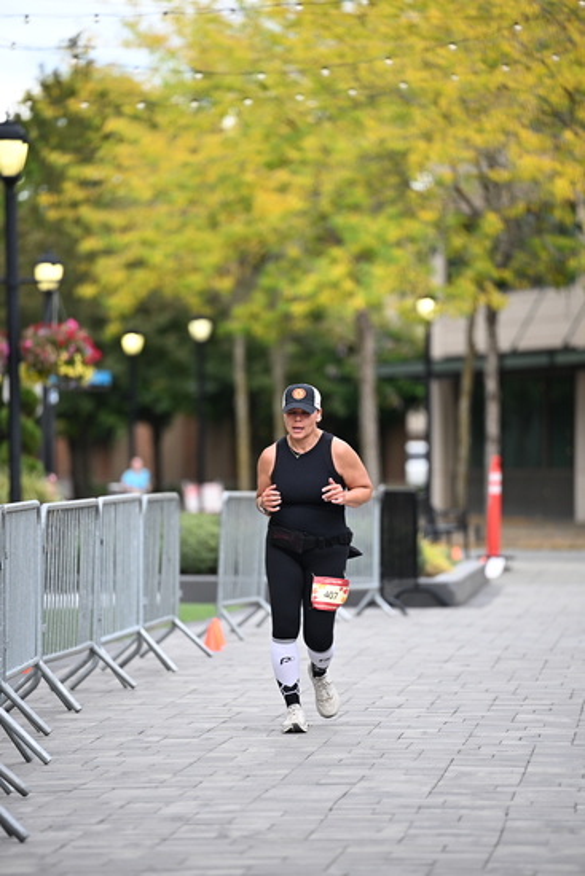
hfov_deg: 6.9
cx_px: 292
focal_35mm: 200
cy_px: 438
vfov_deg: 10.3
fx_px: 4872
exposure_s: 1/1250
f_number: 2.8
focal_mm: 200
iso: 640
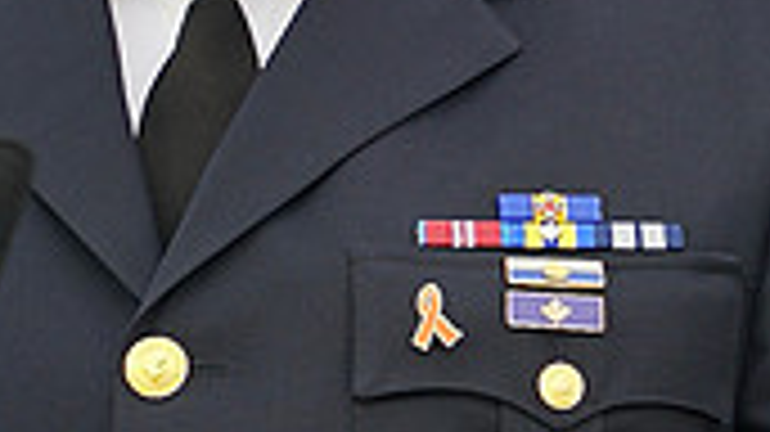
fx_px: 14510
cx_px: 491
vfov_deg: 1.7
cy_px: -243
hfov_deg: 3.0
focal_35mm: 711
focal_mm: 200
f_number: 4
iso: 100
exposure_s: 1/250
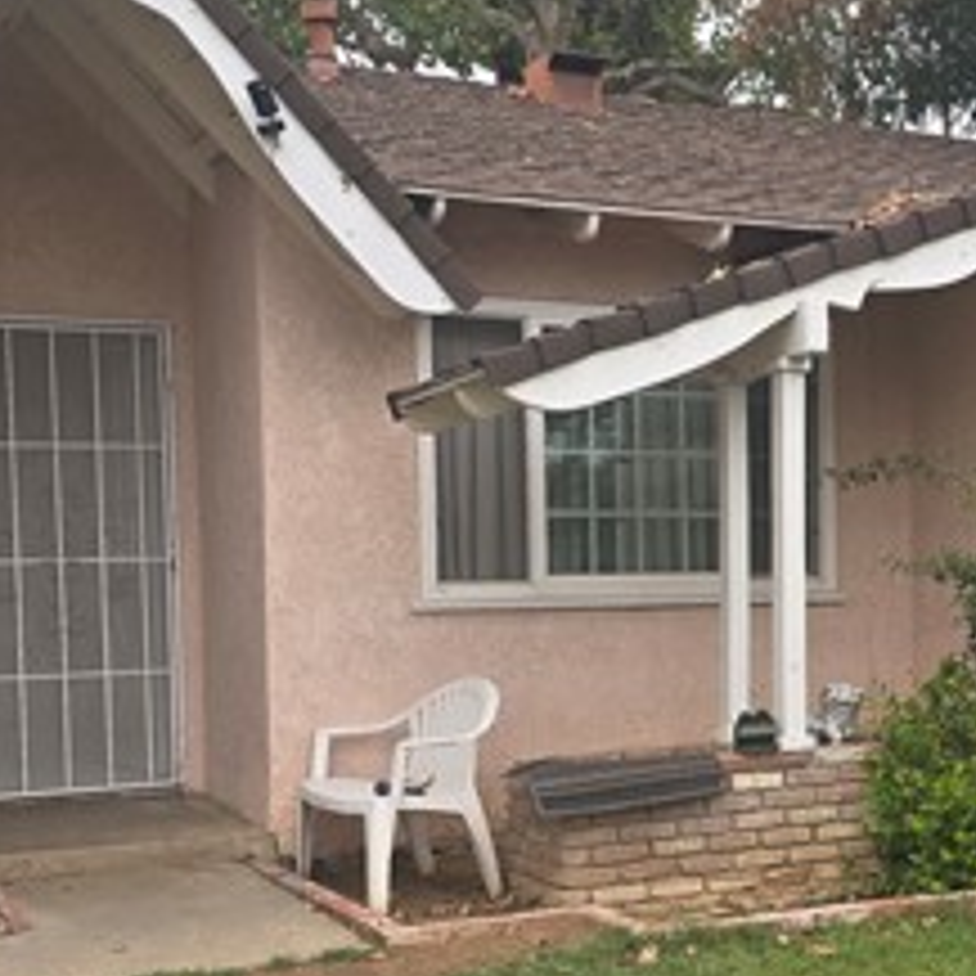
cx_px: 841
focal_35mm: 60
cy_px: 607
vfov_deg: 28.5
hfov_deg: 27.8
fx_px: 1914
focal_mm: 6.3
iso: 12
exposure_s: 1/417
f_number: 1.7
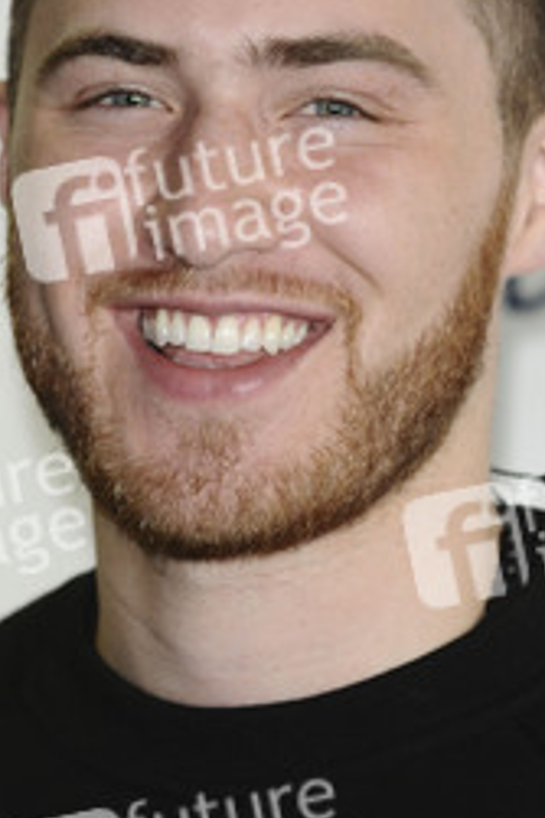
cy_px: 368
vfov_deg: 4.3
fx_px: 10891
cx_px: 276
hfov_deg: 2.9
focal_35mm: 479
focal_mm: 200
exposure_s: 1/200
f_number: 4.5
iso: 640
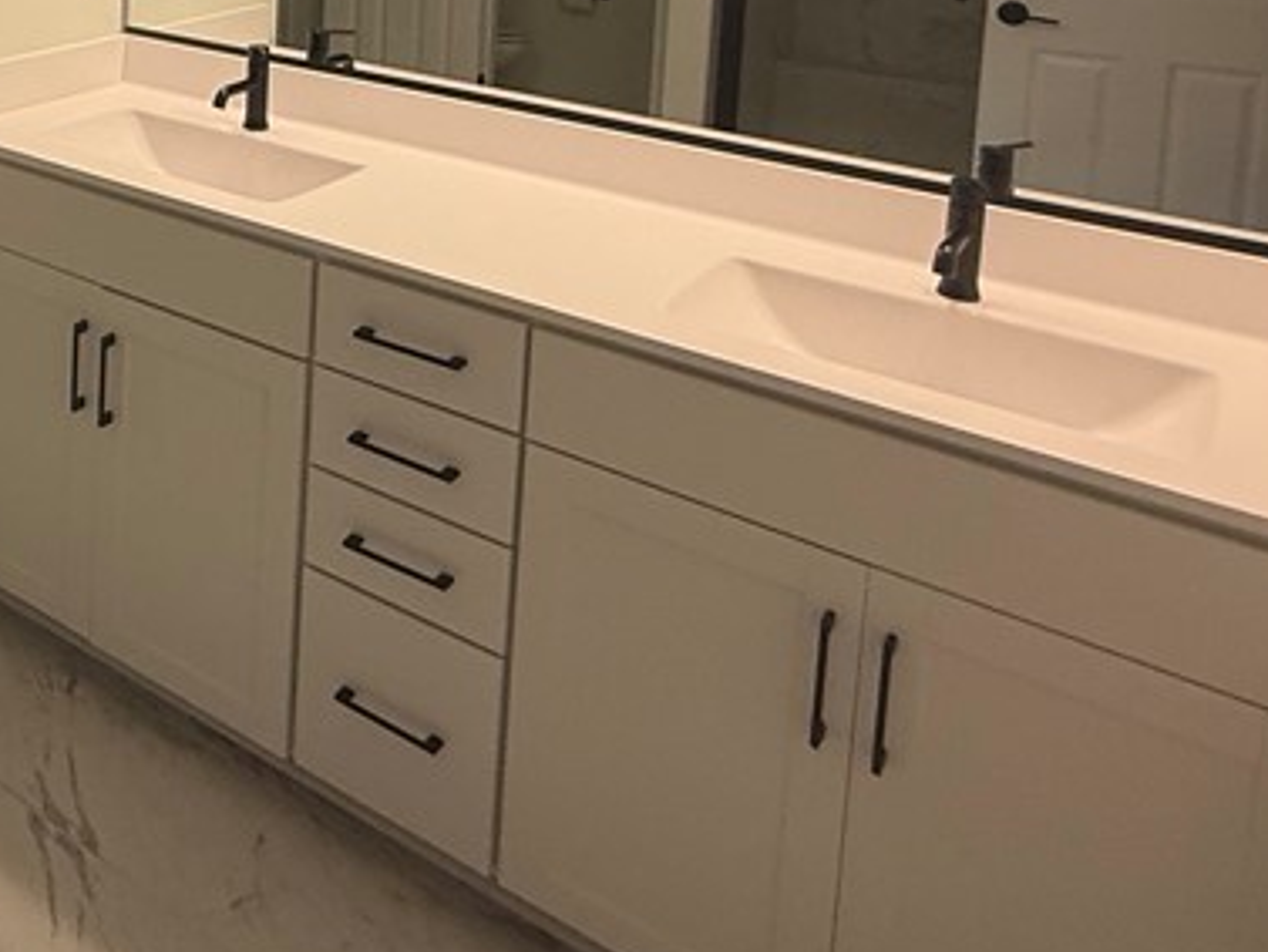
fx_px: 1392
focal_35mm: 38
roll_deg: -2.0
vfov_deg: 32.8
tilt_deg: -7.2
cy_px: -108
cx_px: -30
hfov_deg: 41.8
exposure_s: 1/120
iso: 125
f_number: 2.2
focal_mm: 2.22
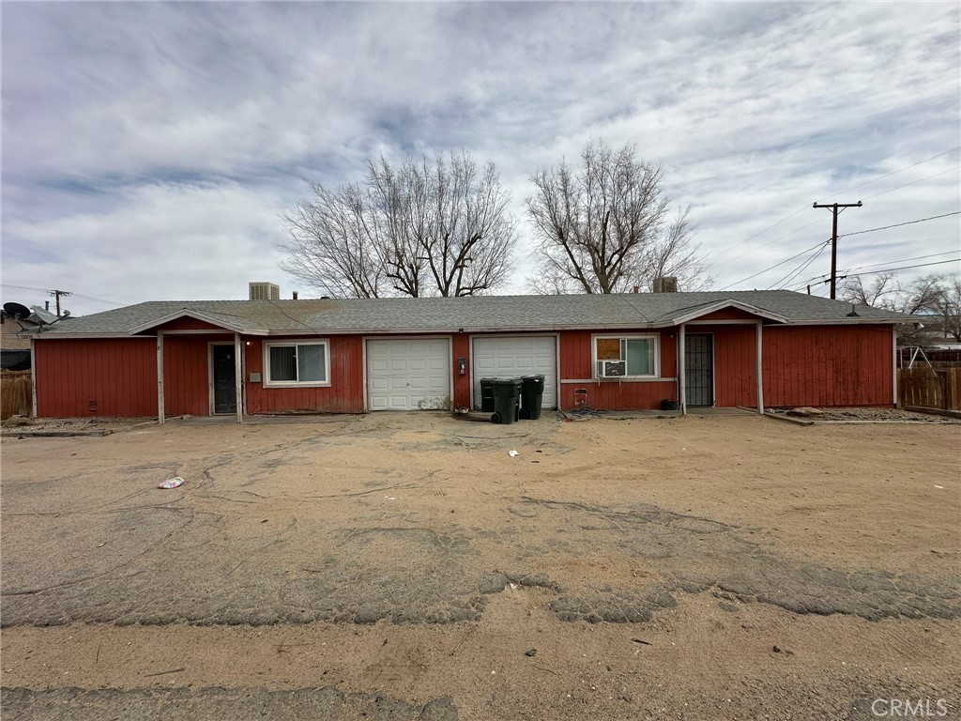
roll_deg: +1.0
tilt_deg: +0.4
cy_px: 360
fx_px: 389
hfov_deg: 102.1
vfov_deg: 85.7
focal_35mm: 14
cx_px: 480
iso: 50
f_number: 2.2
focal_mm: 2.22
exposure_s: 1/2506
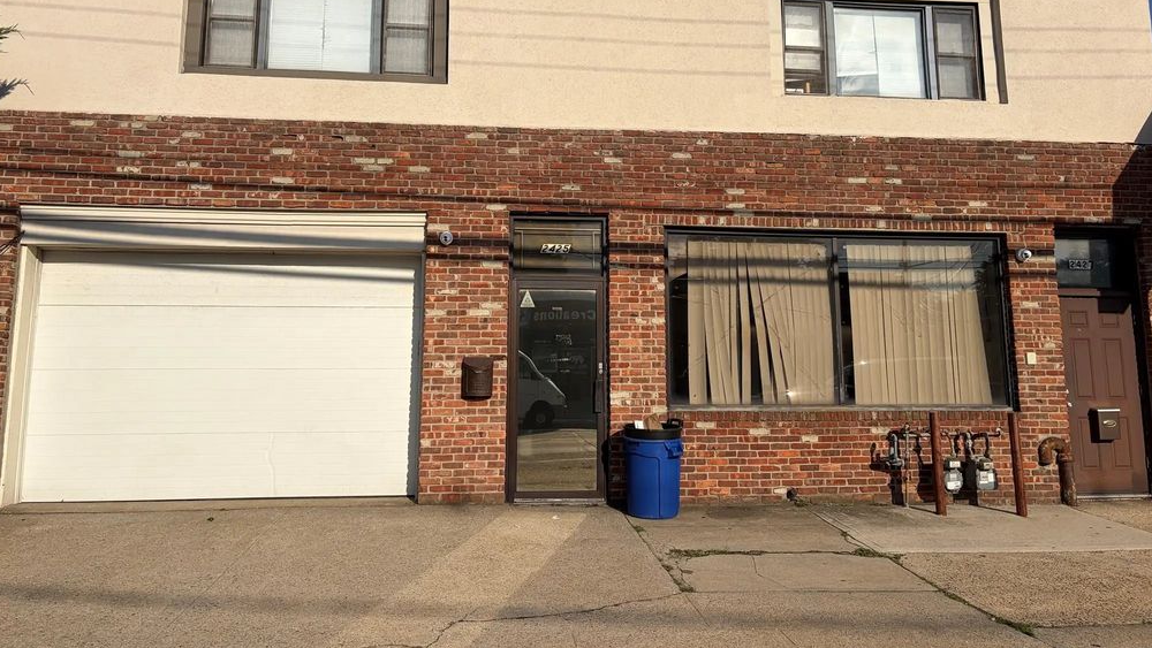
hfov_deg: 66.1
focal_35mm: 29
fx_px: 886
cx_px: 581
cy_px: 227
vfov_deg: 39.8
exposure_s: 1/6329
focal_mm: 5.96
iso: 50
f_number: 1.6
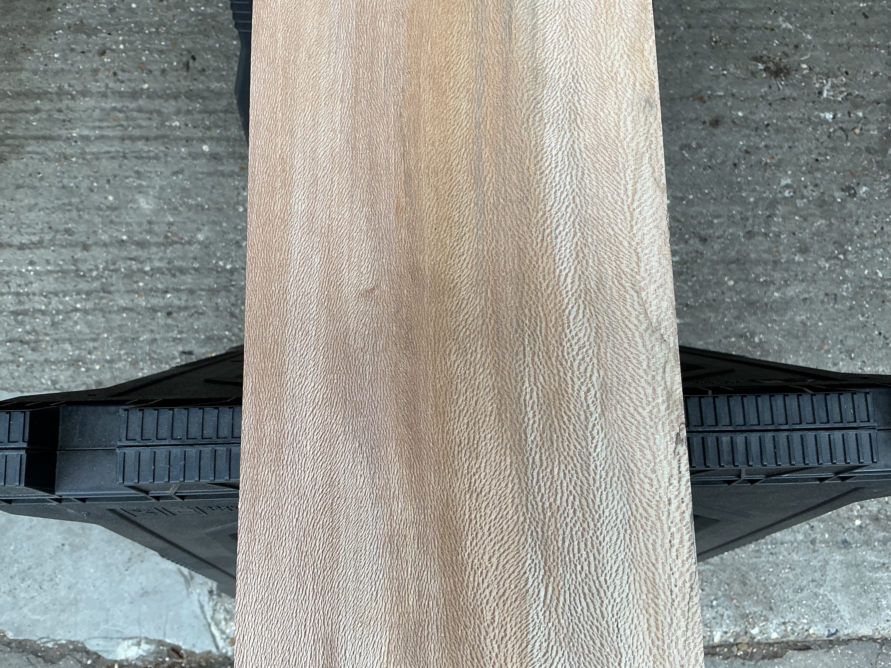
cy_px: 334
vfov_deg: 48.2
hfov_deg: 61.7
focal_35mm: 29
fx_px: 746
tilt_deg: -78.9
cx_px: 446
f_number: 1.8
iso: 20
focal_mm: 3
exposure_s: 1/120
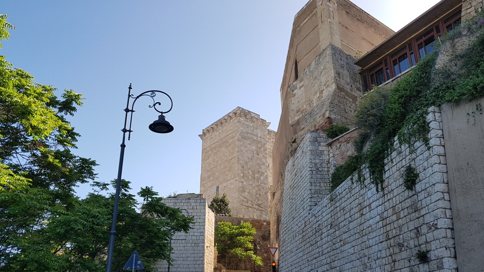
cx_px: 247
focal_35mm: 29
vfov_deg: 40.0
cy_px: 166
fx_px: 372
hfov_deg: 66.0
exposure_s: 1/1240
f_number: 1.7
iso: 50
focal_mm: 4.2
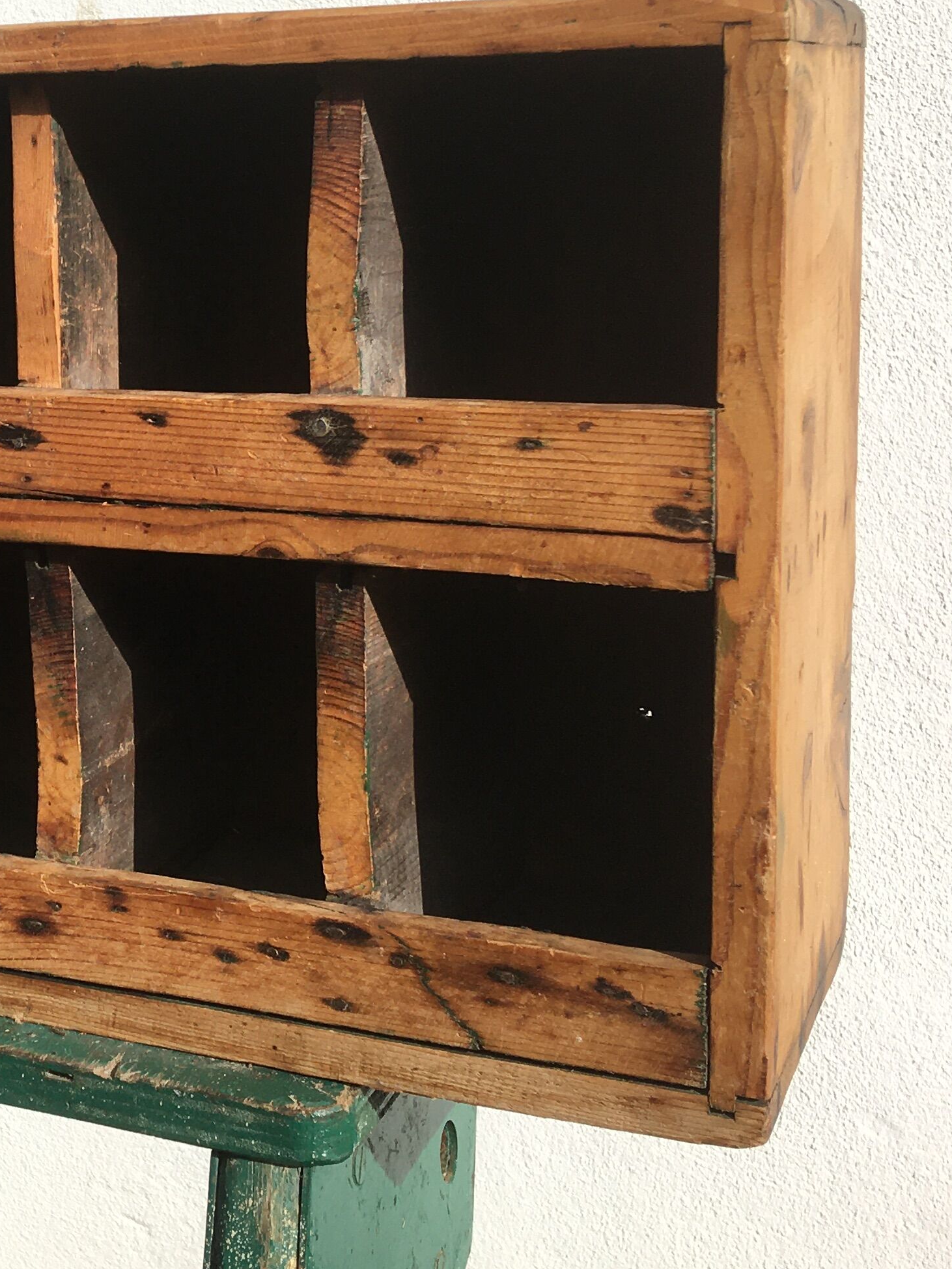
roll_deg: +1.7
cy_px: 421
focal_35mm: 60
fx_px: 2200
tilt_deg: -6.1
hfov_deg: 23.2
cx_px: -39
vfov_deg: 31.9
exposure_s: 1/2024
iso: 25
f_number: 2.2
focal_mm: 4.15
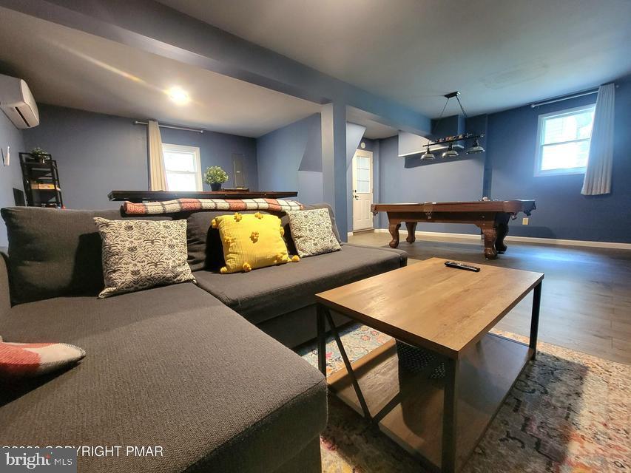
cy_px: 236
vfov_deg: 89.9
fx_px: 237
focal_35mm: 13
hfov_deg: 106.2
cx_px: 316
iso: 640
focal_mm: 2.2
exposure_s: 1/24
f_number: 2.2
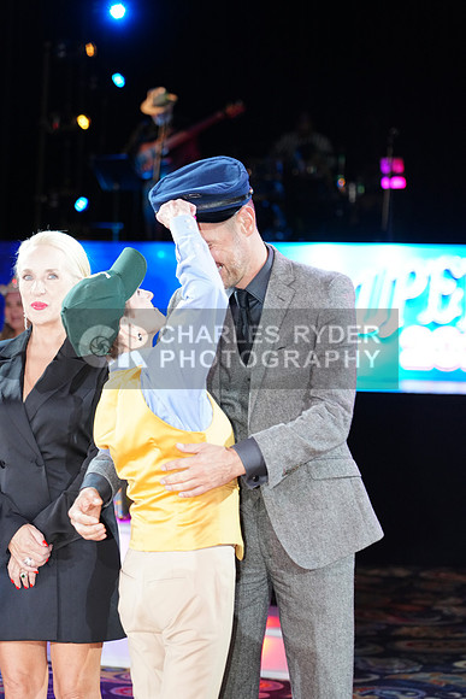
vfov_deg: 19.5
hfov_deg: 13.0
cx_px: 233
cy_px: 350
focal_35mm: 105
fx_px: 2037
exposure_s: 1/250
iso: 2500
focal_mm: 105
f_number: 4
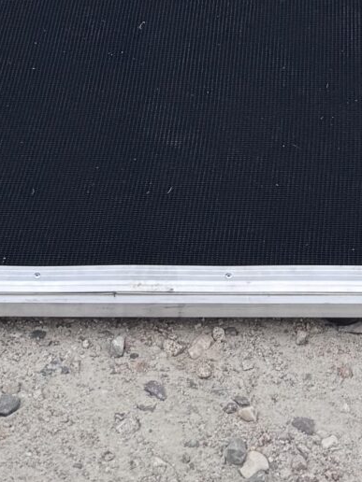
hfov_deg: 12.4
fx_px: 1659
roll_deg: +1.0
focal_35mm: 119
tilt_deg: -3.4
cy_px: -615
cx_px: 115
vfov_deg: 13.1
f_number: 1.78
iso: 80
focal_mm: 6.76
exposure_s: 1/2252
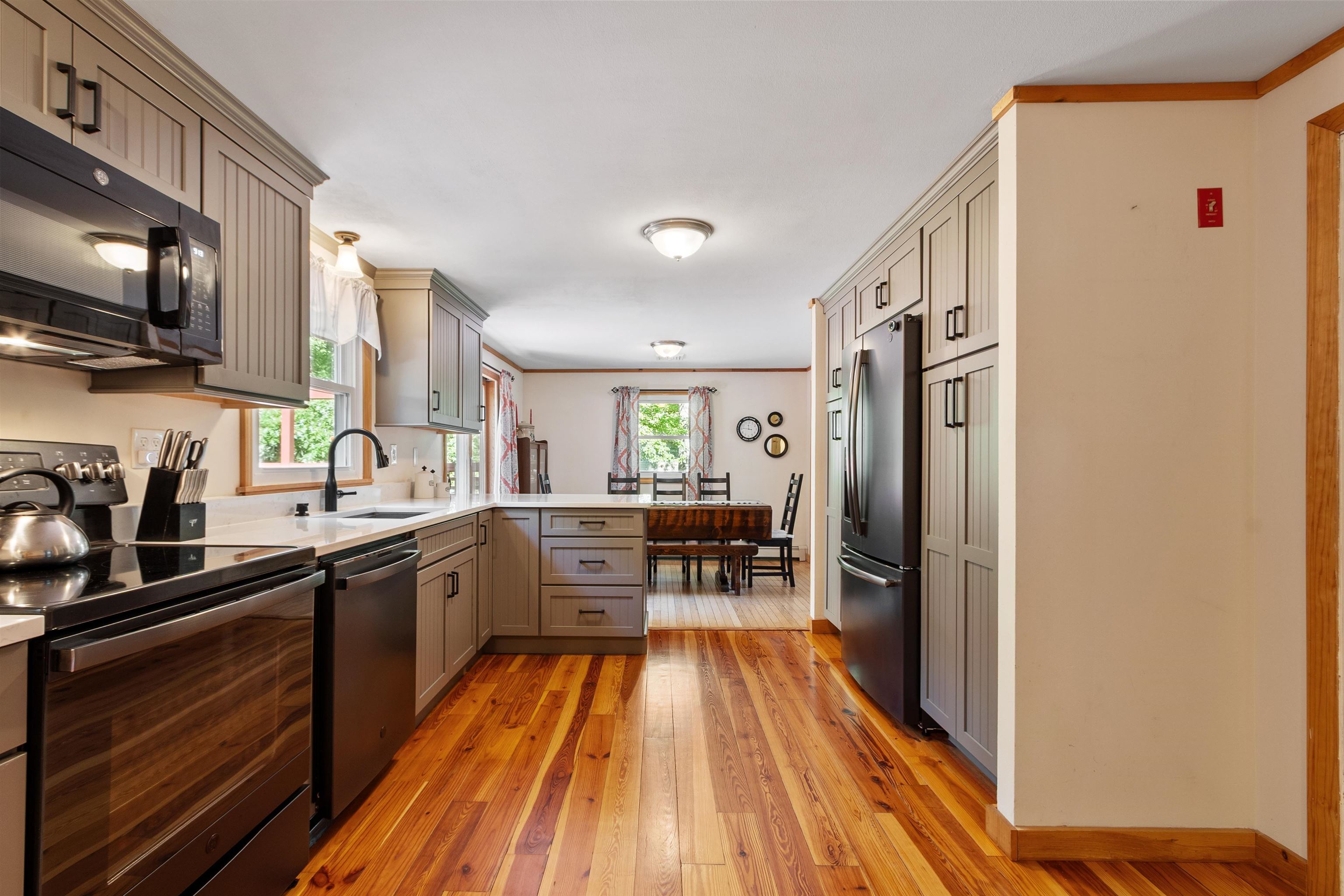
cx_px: 672
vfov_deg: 77.3
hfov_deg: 100.4
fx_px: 560
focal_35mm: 15
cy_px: 448
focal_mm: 10
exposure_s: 1.3
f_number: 8
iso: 320
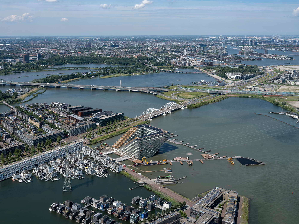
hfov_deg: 50.1
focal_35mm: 37
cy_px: 112
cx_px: 150
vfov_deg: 38.7
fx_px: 320
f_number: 8
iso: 400
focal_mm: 46.5
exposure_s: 1/1250
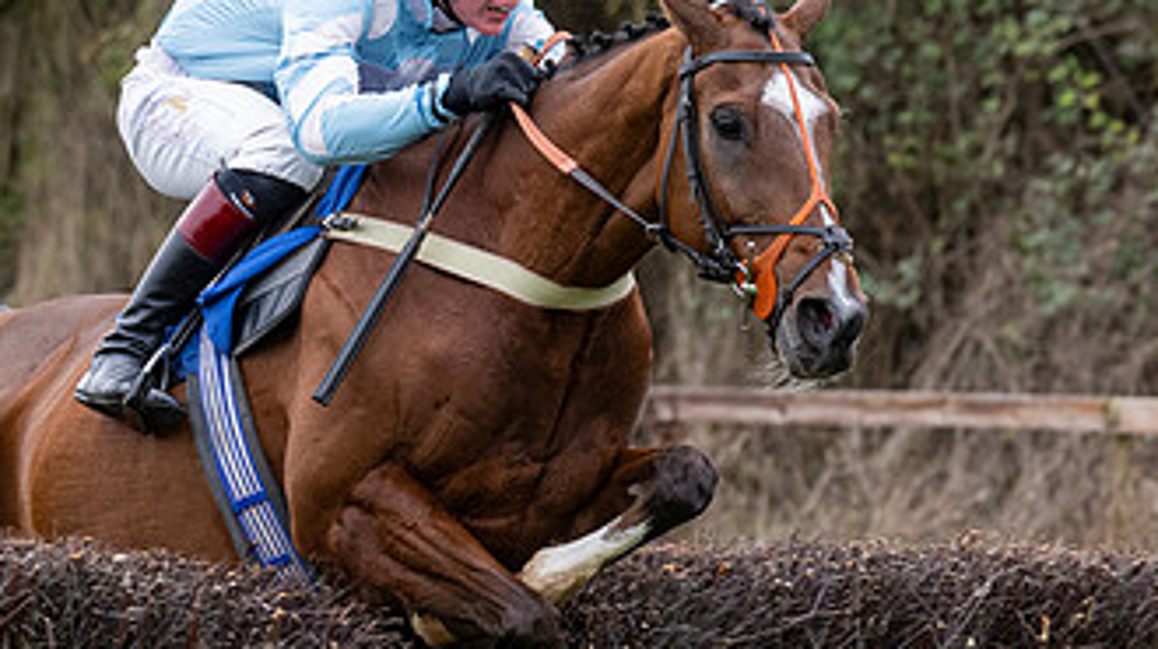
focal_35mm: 419
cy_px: 620
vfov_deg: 2.9
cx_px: 708
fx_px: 12855
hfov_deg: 5.2
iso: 800
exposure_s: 1/1250
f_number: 4
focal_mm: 135
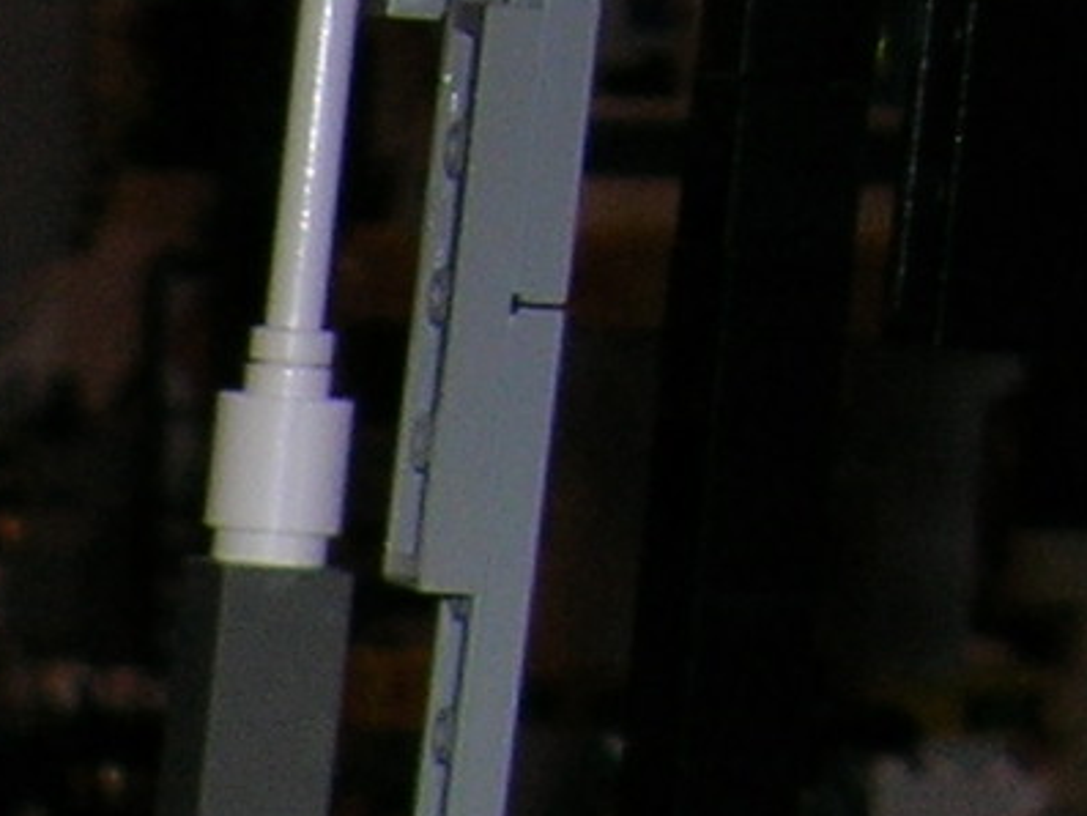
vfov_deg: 6.2
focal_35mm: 222
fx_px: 6973
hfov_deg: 7.8
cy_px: 2349
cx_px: -2097
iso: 50
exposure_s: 1/60.1
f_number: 2.9
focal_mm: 5.7
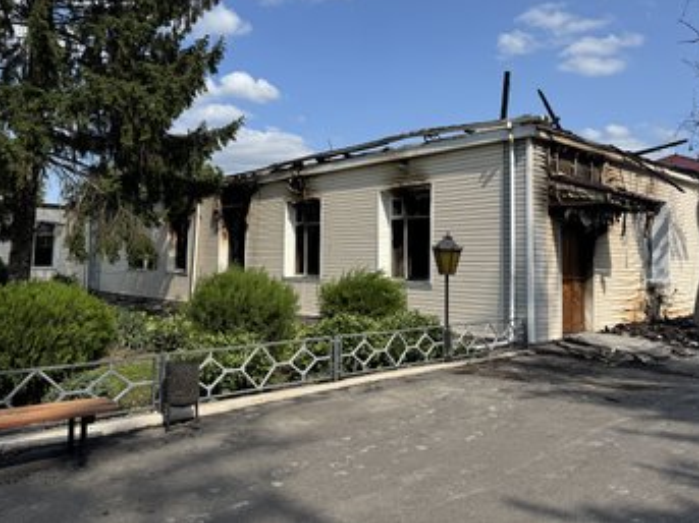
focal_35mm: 28
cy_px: 220
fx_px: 565
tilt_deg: +4.4
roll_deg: -0.7
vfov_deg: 49.5
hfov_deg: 63.5
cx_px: 351
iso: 80
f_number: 1.78
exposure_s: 1/5348
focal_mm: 6.76
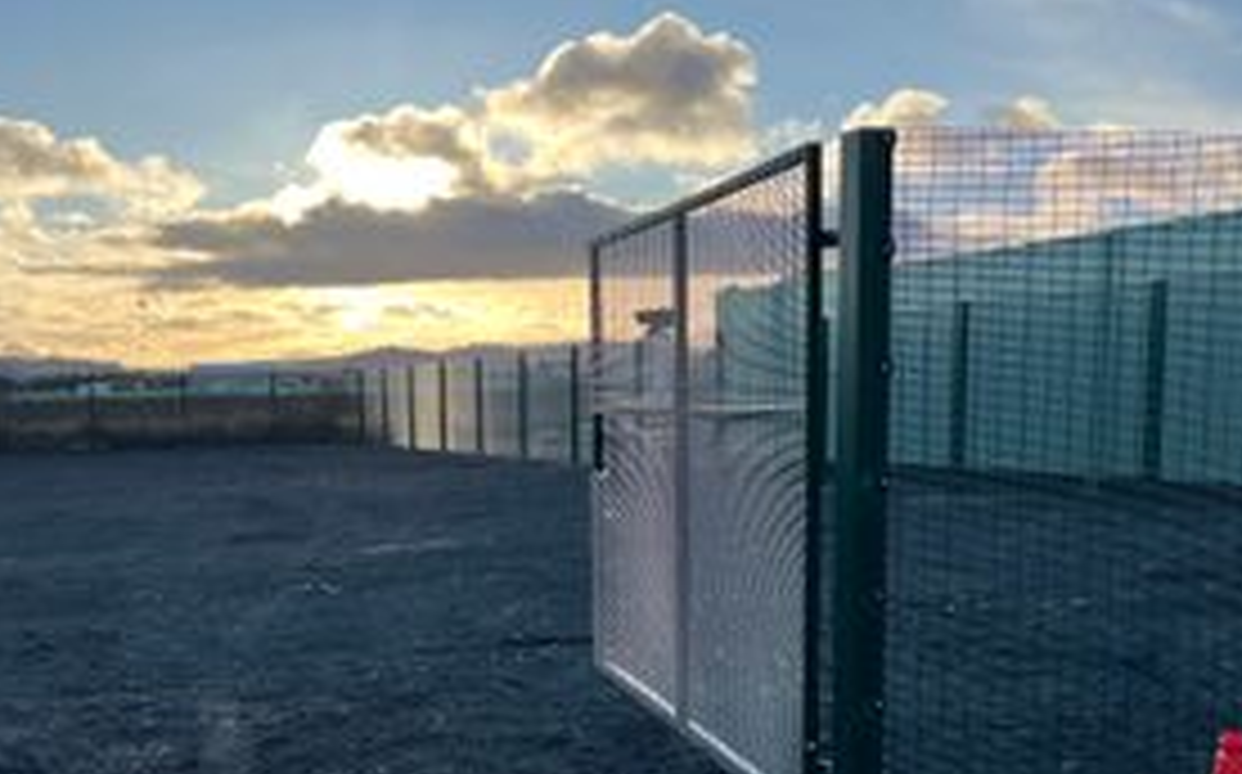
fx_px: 1353
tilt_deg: -5.6
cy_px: 585
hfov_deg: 48.7
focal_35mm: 40
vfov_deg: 31.3
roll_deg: +3.2
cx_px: 450
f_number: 1.6
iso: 50
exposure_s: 1/2179
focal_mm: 5.1
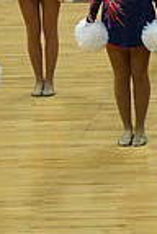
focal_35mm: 425
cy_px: -11
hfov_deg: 3.2
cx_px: 466
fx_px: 2767
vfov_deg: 4.8
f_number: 4
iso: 4000
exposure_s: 1/500
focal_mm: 70
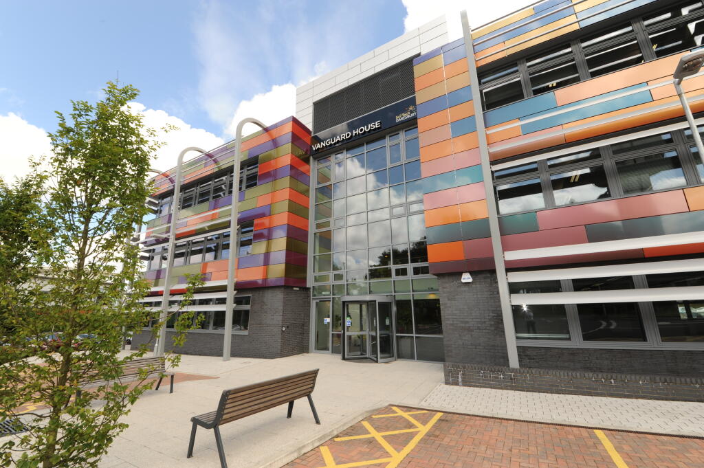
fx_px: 274
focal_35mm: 14
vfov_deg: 81.1
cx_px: 352
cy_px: 234
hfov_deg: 104.3
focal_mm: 14
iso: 400
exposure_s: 1/125
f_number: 14
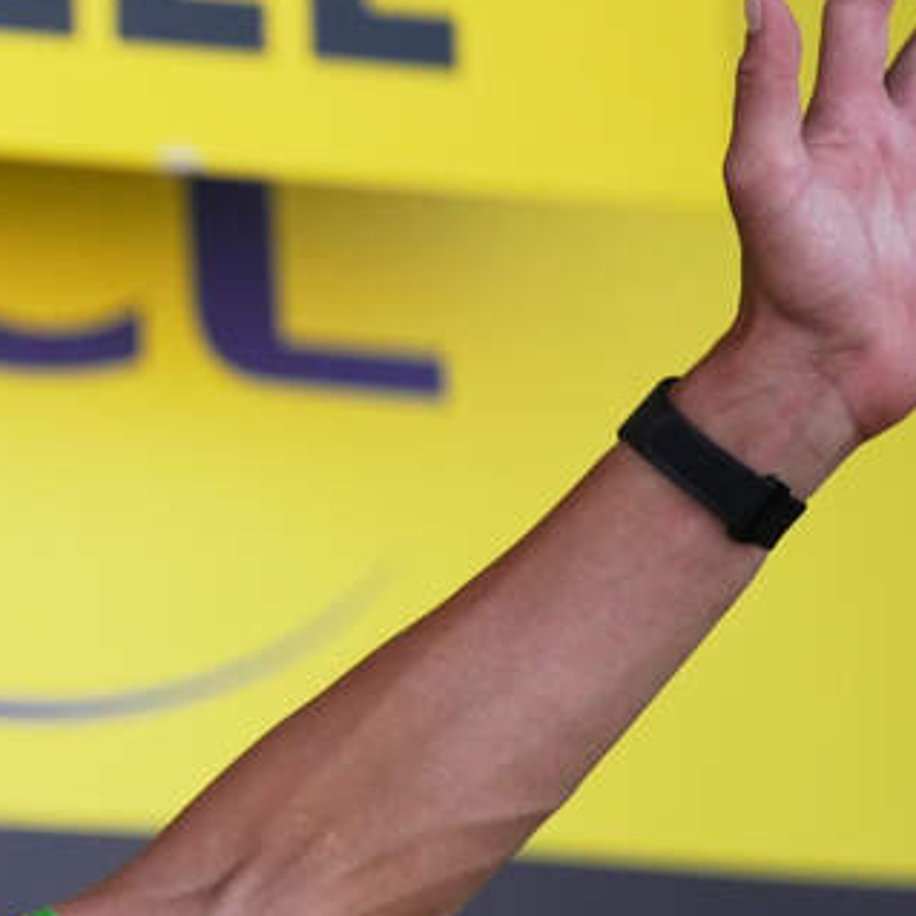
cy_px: 564
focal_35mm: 672
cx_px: -738
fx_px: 20118
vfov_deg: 2.6
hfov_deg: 2.6
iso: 800
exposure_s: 1/5000
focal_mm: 180
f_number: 2.8
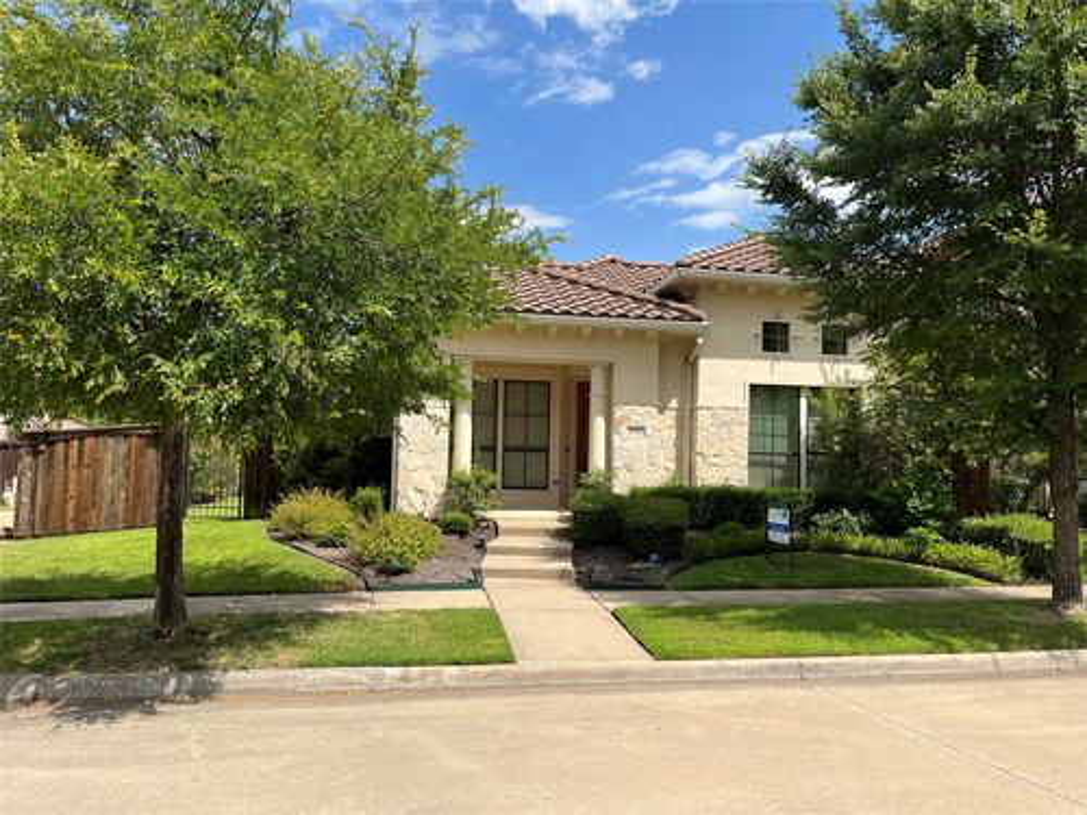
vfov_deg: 53.1
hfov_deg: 67.3
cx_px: 544
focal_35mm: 26
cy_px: 408
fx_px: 816
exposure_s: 1/3049
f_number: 1.6
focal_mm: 5.1
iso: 50
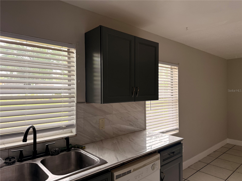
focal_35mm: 24
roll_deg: +0.9
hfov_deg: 71.6
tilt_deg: +1.2
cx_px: 121
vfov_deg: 56.8
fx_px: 168
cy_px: 90
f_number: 1.78
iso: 125
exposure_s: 1/133
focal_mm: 6.76
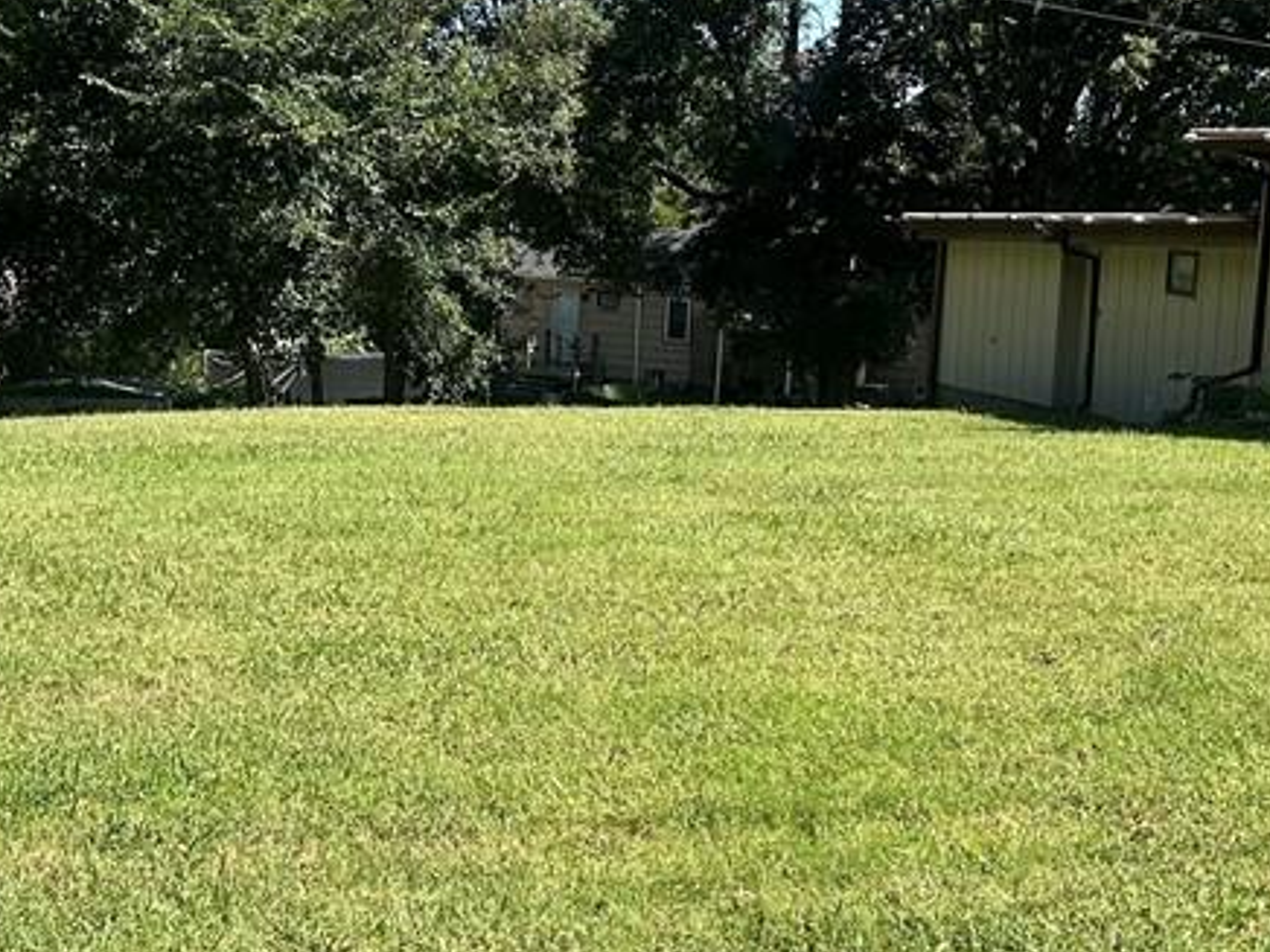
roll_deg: -2.1
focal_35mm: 61
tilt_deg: -8.4
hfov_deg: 31.7
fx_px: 2238
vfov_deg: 24.0
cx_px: 562
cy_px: 515
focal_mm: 5.7
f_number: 1.5
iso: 50
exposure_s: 1/2208
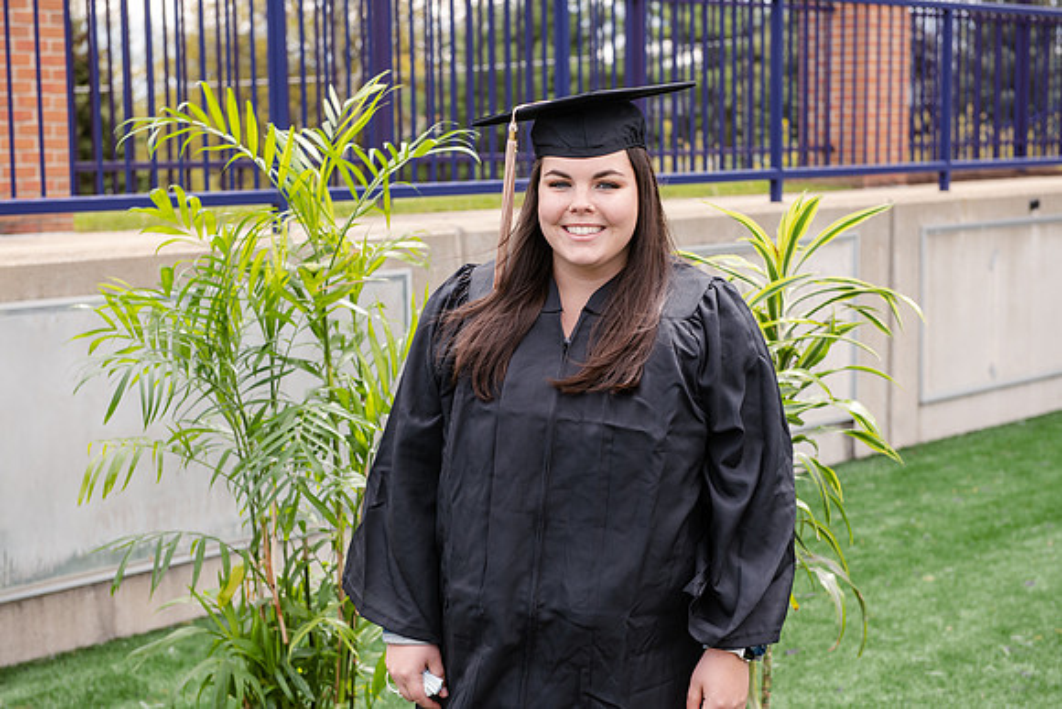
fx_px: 1947
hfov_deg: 30.5
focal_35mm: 66
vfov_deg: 20.6
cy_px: 354
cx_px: 531
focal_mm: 66
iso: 200
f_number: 5.6
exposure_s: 1/200
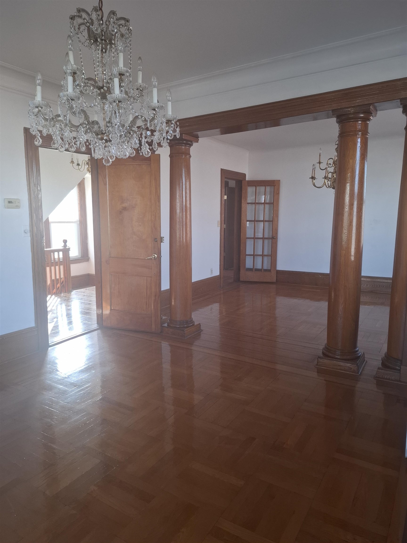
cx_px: 204
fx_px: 361
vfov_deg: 73.9
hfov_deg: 58.9
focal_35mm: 23
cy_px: 272
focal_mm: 5.54
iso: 160
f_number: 1.8
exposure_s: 1/120
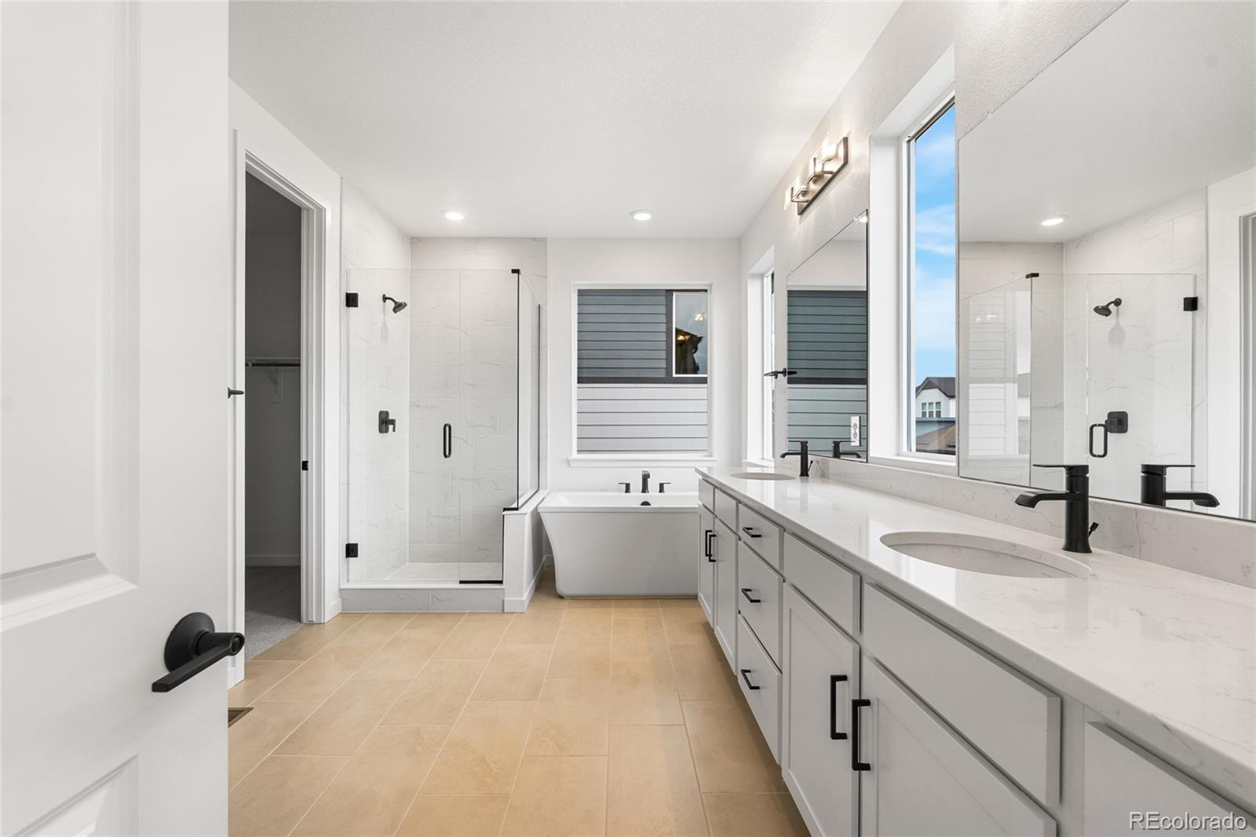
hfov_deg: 95.0
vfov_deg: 72.0
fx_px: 576
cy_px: 418
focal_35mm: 16
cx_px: 628
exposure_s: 1/25
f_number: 8
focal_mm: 16.5
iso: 320
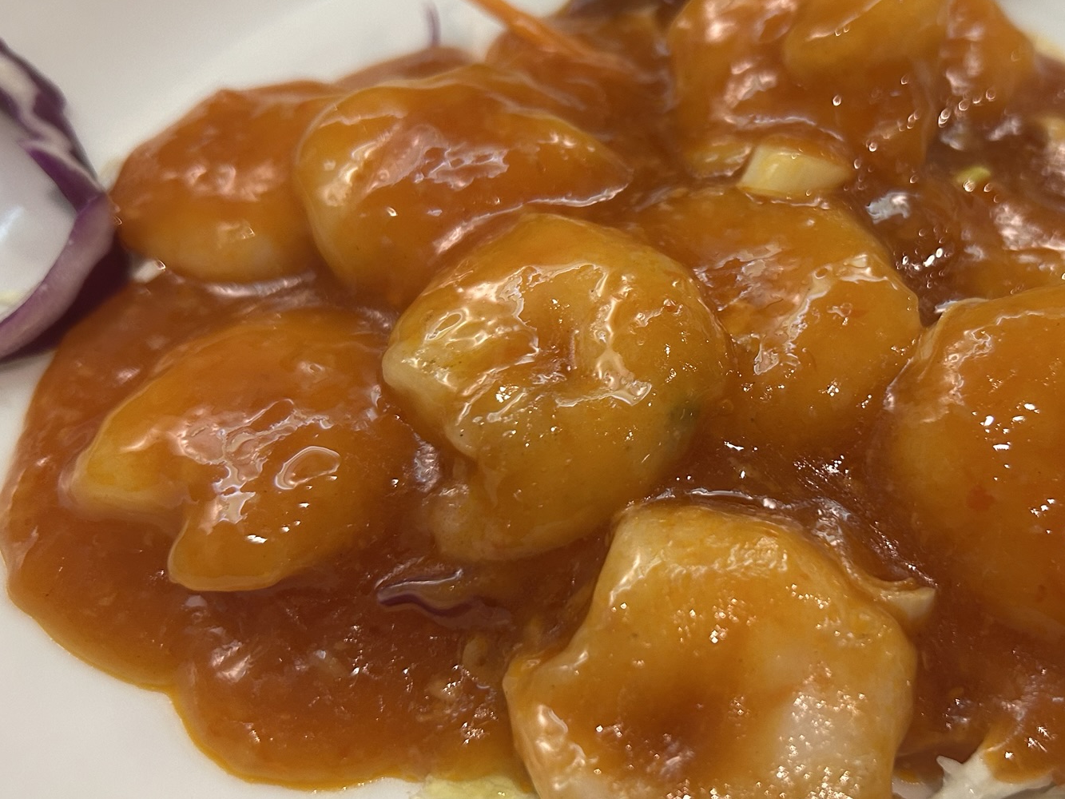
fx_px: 1200
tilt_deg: -52.6
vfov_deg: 36.8
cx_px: 696
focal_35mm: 39
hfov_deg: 47.2
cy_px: 406
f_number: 1.5
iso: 200
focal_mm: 5.7
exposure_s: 1/50
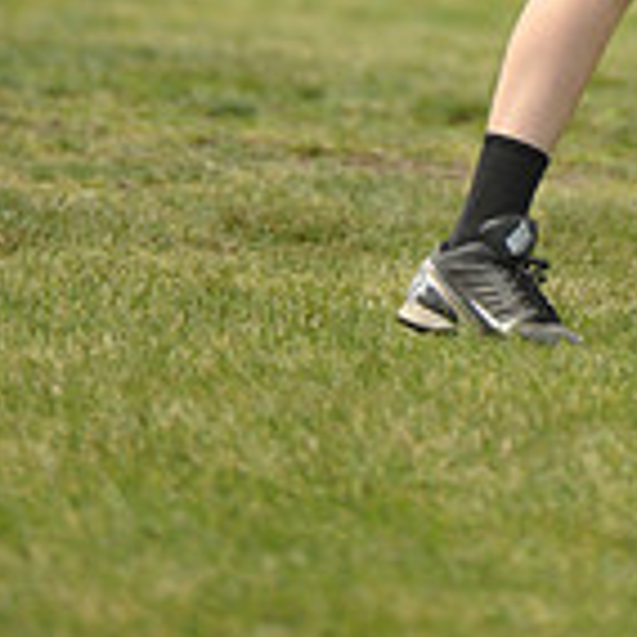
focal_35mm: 1388
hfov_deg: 1.3
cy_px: -601
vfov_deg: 1.3
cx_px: 668
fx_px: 28897
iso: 800
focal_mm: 400
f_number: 4
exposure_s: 1/2500
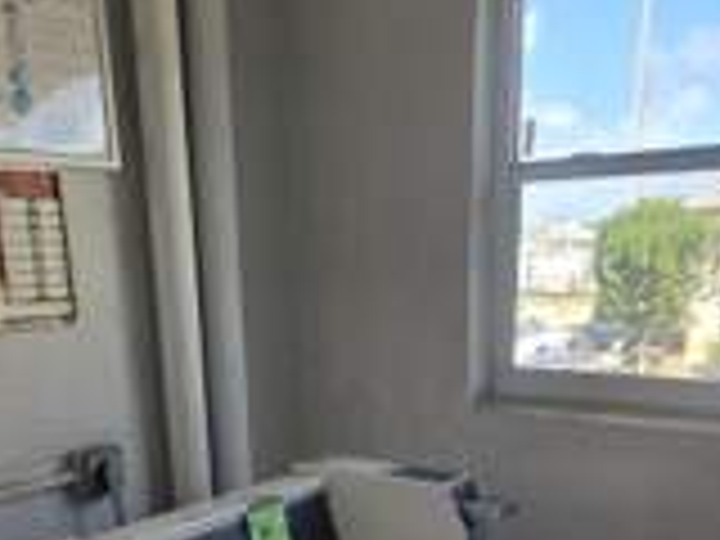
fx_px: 811
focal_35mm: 39
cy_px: 574
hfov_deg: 47.8
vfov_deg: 32.9
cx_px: 320
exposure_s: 1/437
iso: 50
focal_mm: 2.2
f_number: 2.2
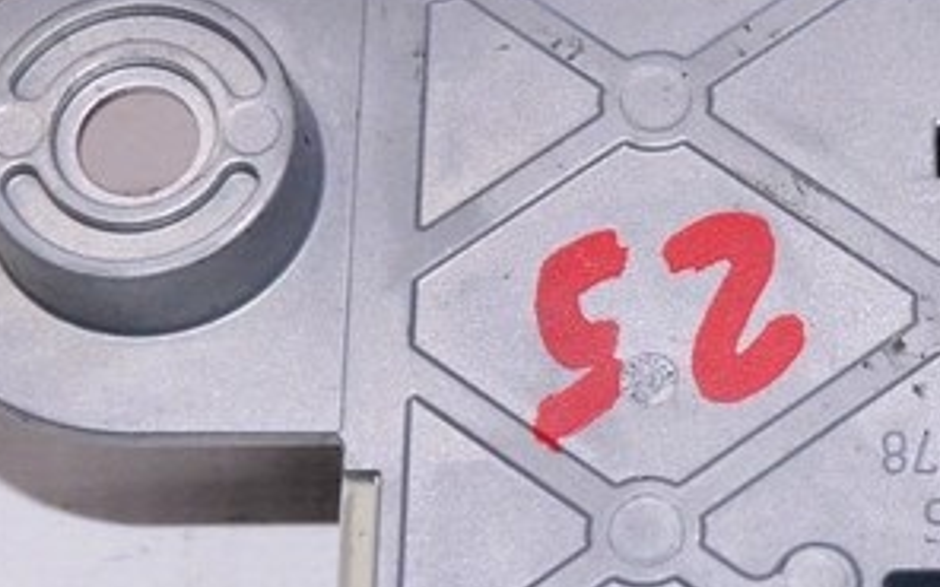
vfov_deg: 8.0
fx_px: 4195
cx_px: 997
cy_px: 221
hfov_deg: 12.6
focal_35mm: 164
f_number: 8
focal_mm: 31
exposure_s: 1/200
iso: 1600
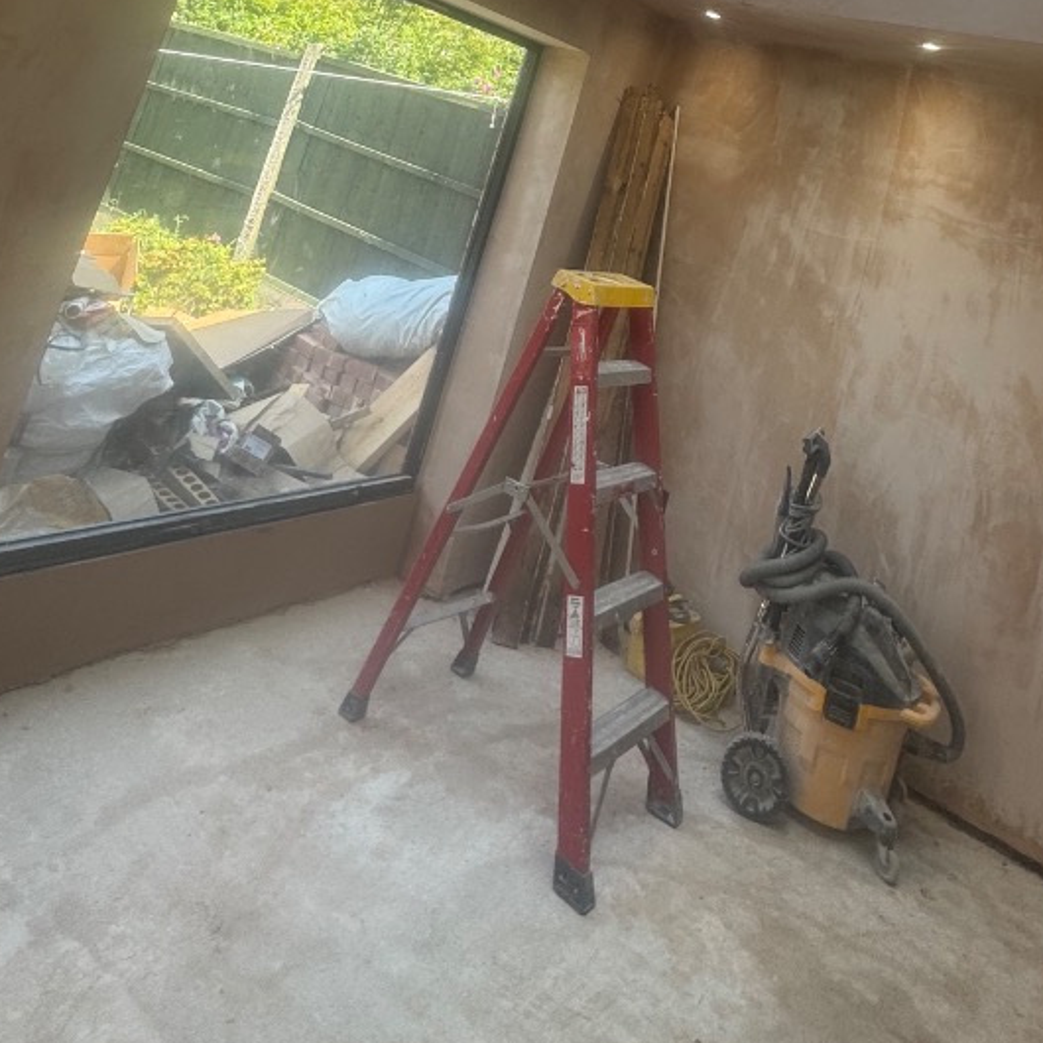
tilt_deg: +11.6
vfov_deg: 46.6
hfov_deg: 56.4
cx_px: 667
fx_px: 954
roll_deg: -15.9
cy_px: -30
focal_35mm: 28
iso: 40
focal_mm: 2.22
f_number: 2.2
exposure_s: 1/151
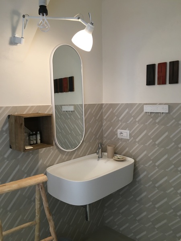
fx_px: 202
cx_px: 90
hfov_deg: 48.2
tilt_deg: -5.0
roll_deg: +1.2
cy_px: 120
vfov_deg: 61.7
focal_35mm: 29
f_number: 2.2
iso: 100
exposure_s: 1/33
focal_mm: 4.15
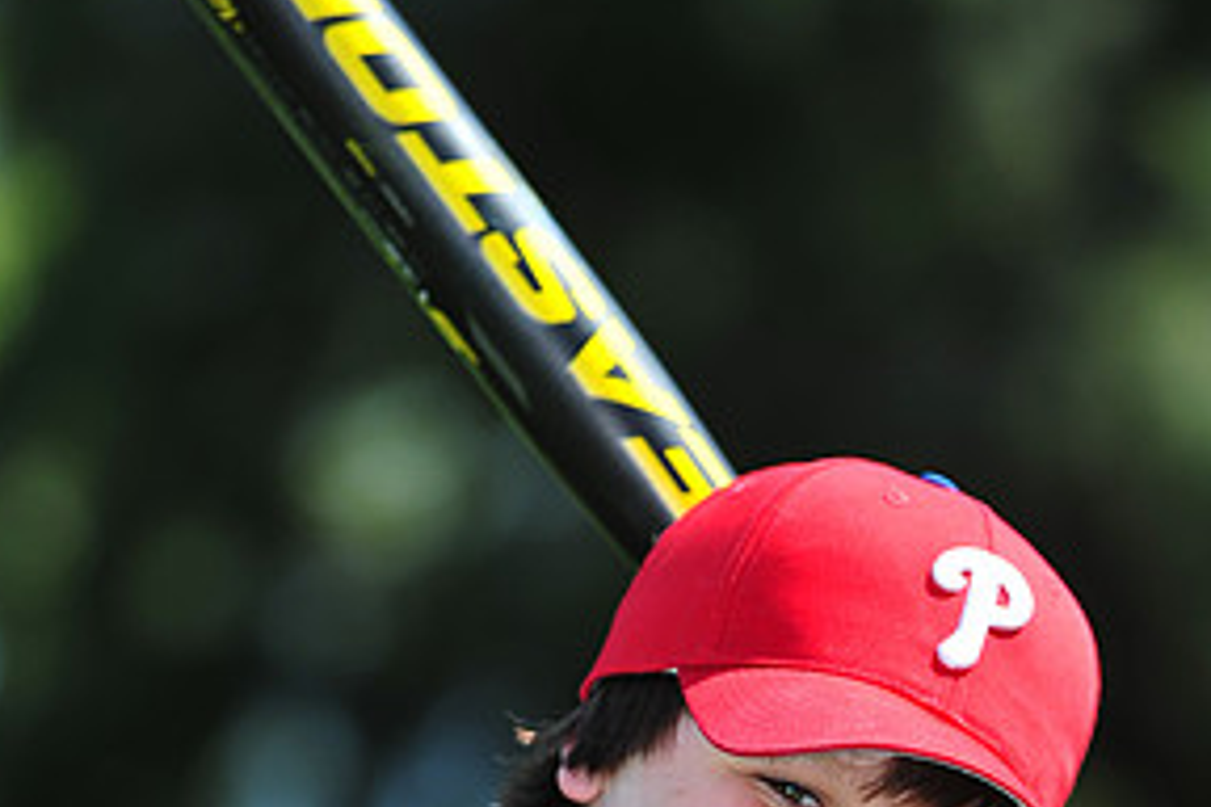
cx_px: 782
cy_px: 1089
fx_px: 13555
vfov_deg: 3.4
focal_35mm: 403
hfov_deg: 5.1
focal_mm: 200
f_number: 4.5
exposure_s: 1/800
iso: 200
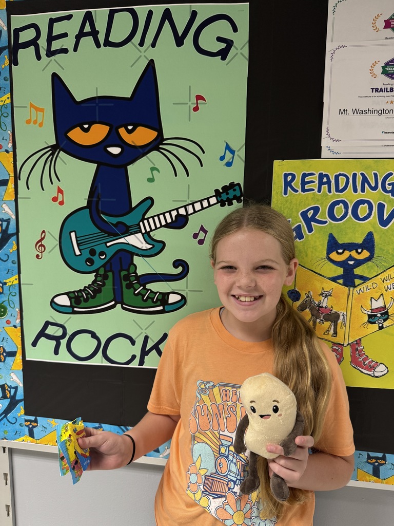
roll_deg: -0.6
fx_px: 364
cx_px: 197
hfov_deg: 56.8
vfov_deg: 71.6
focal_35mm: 24
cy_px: 263
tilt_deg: -7.8
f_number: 1.78
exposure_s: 1/60
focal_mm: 6.76
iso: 200
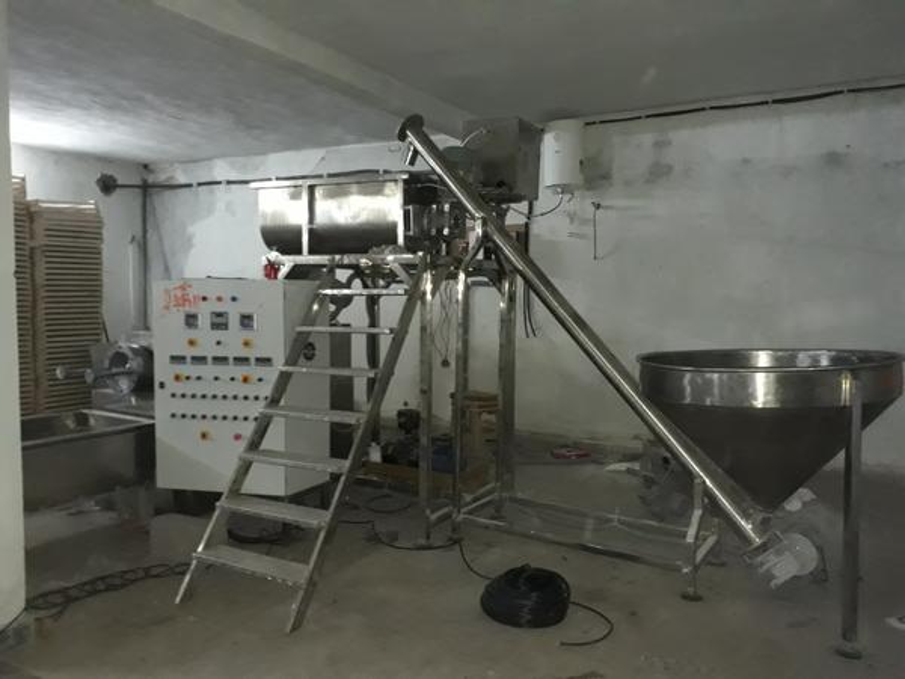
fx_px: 706
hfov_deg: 65.3
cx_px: 452
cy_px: 340
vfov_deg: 51.4
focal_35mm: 27
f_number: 1.9
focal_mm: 3.6
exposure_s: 1/17
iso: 400
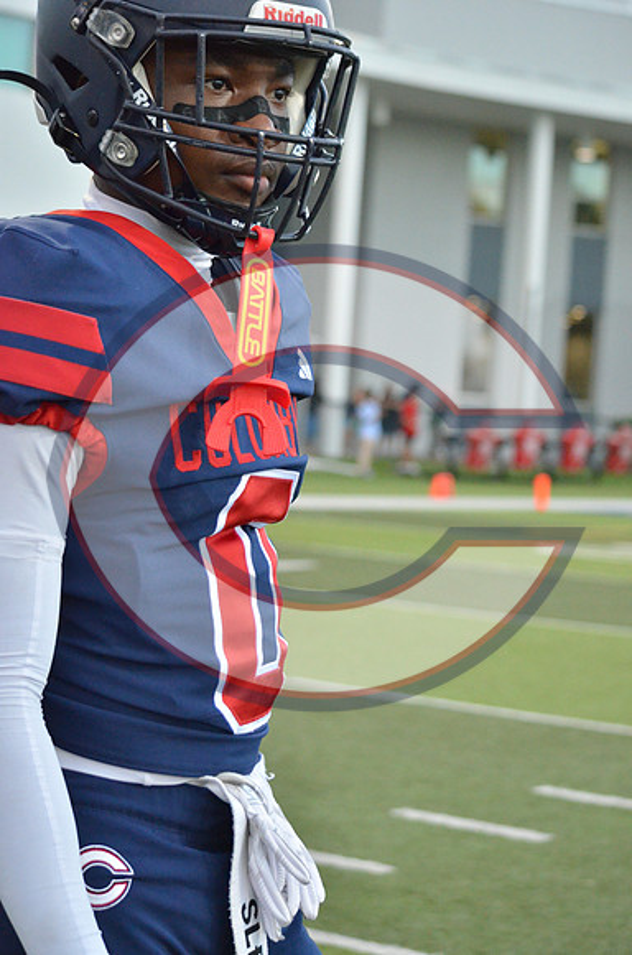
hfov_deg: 16.5
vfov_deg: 24.7
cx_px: 316
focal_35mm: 82
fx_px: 2183
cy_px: 478
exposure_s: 1/500
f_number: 4.5
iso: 2800
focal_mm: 55
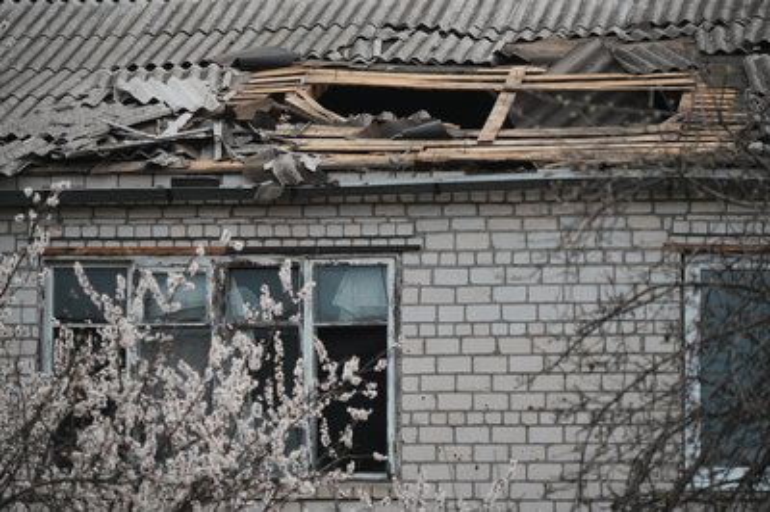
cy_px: 256
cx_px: 385
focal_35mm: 225
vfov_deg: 6.1
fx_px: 4808
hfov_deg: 9.2
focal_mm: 225
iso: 50
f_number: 5.6
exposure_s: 1/400
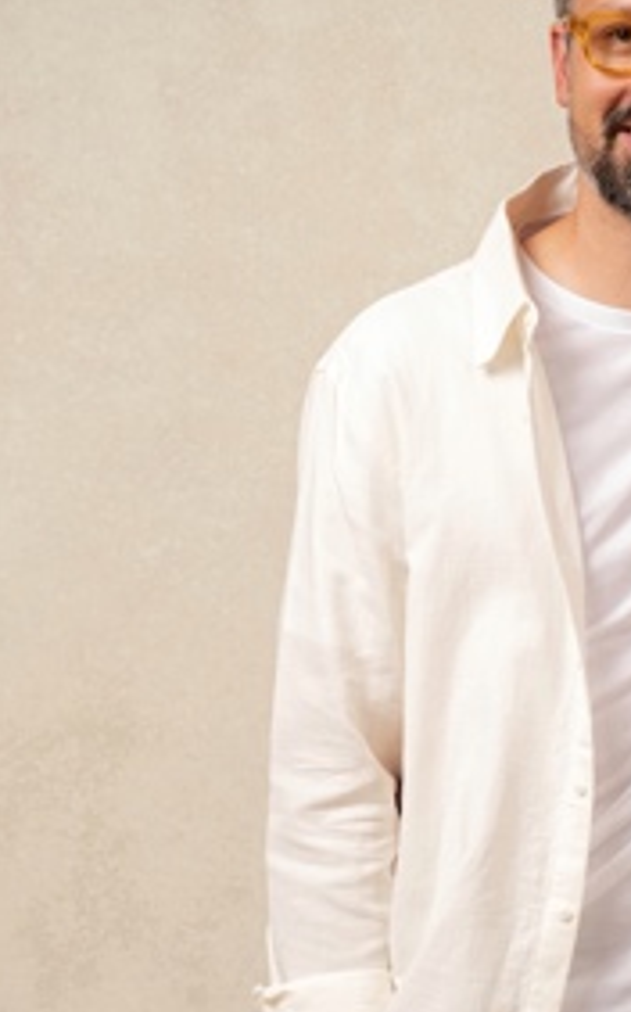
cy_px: 545
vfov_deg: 20.0
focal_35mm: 104
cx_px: 814
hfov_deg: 12.2
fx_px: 2864
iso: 400
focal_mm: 45
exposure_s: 1/200
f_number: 5
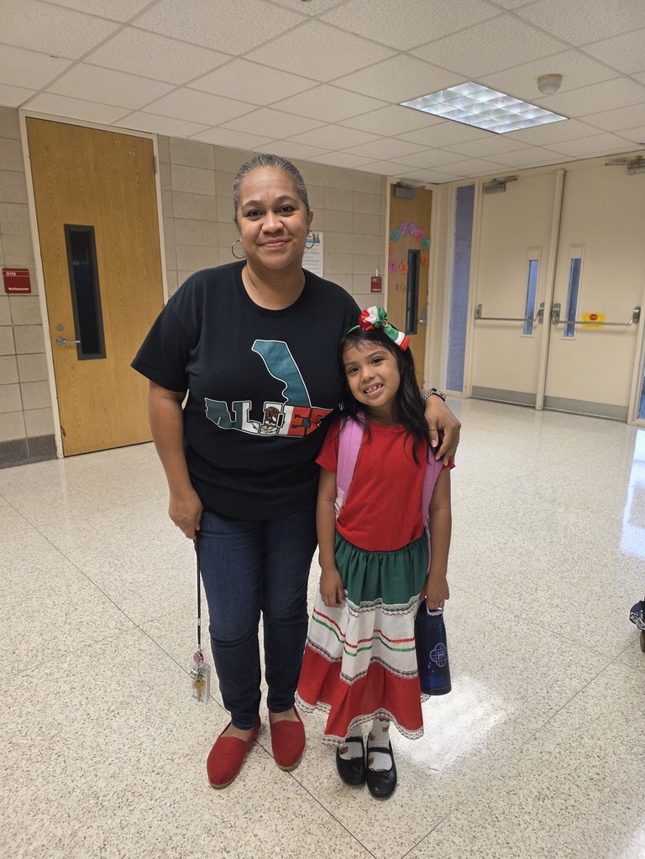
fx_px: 571
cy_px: 430
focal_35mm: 23
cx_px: 322
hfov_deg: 58.9
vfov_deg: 73.9
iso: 200
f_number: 1.7
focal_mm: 6.3
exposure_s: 1/120
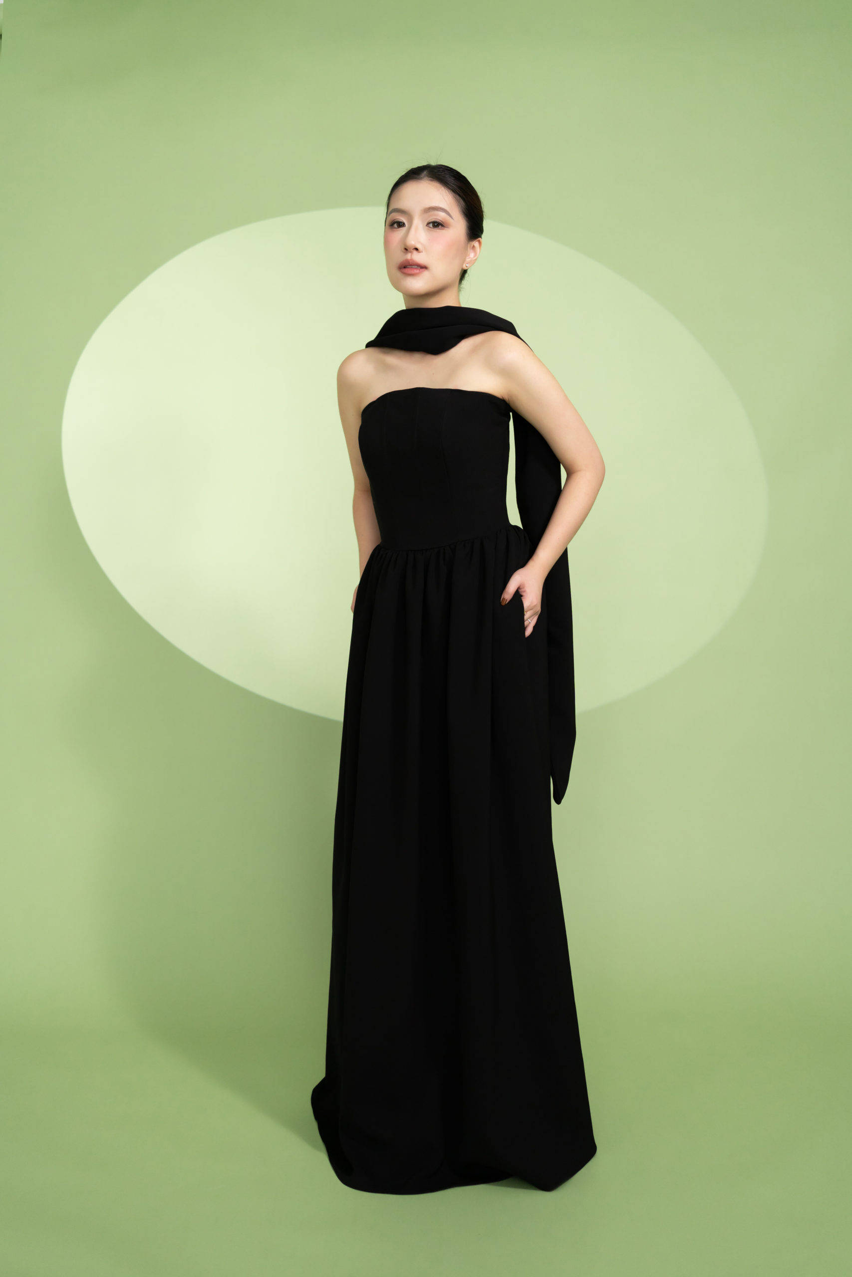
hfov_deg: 37.9
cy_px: 638
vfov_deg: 54.4
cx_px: 426
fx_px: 1242
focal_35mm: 35
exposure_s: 1/320
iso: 500
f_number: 2.8
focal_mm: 35
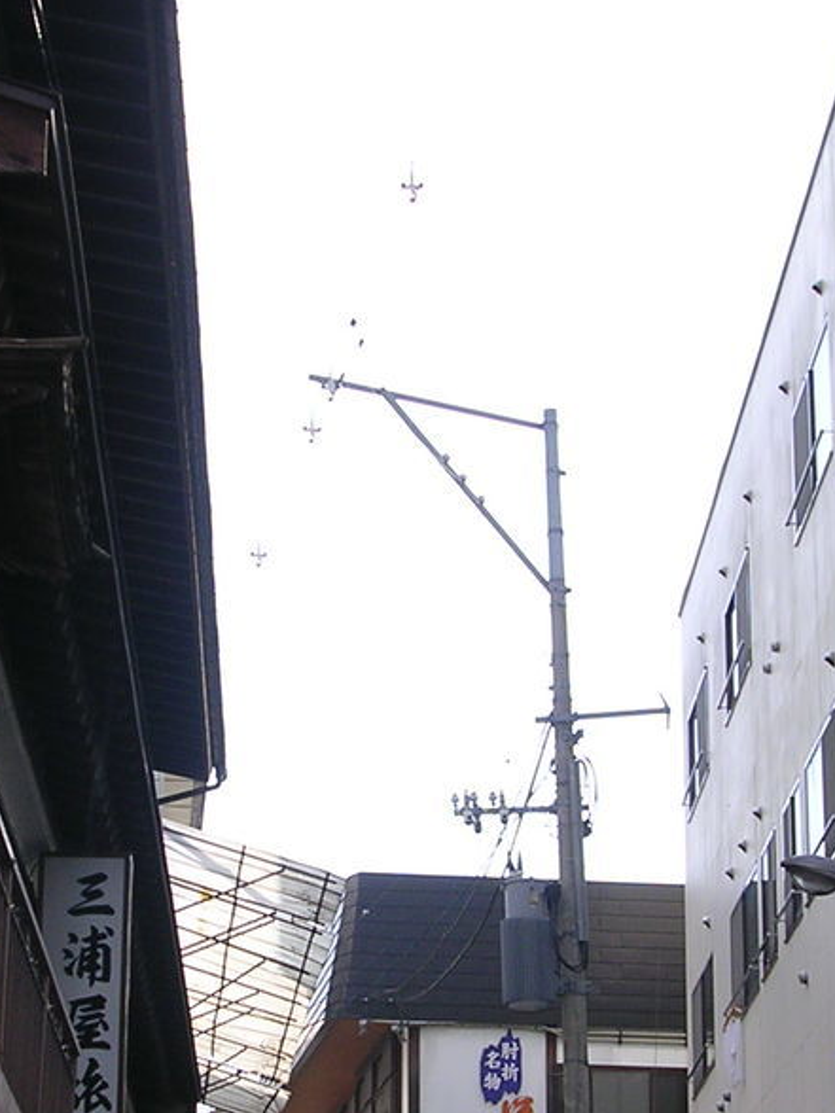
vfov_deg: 19.5
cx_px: 352
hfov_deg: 14.8
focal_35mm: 100
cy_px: 786
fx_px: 3216
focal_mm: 7.5
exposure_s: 1/502
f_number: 3.1
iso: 100
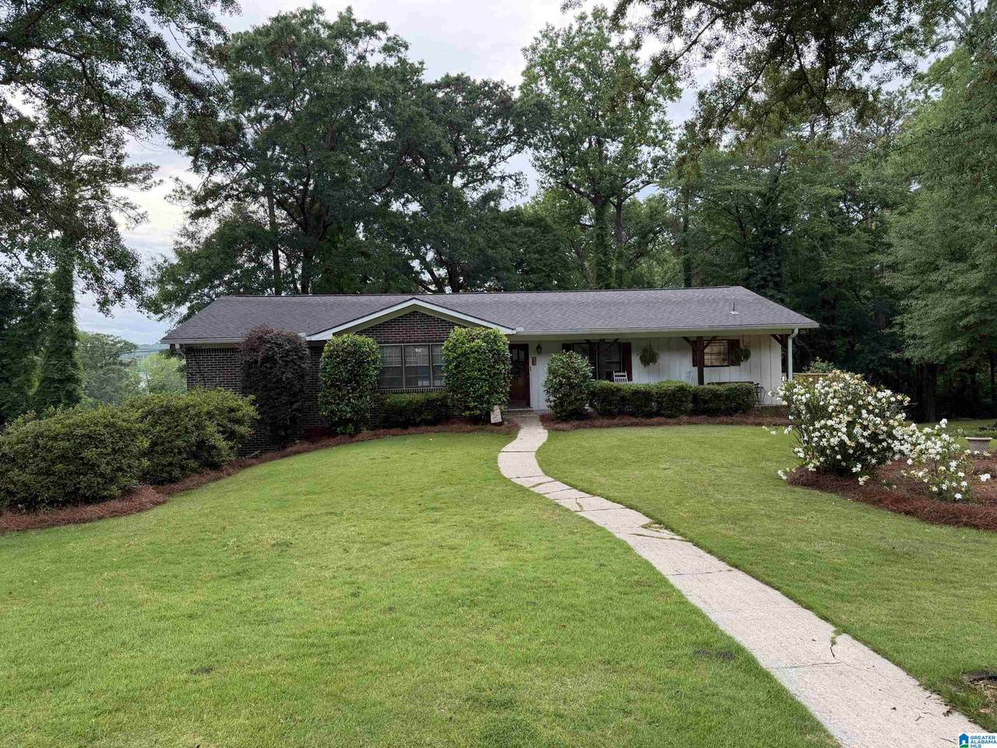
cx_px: 498
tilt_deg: -0.4
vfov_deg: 56.8
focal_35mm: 24
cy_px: 374
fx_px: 691
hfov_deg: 71.6
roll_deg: +1.4
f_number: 1.78
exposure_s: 1/175
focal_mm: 6.76
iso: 80
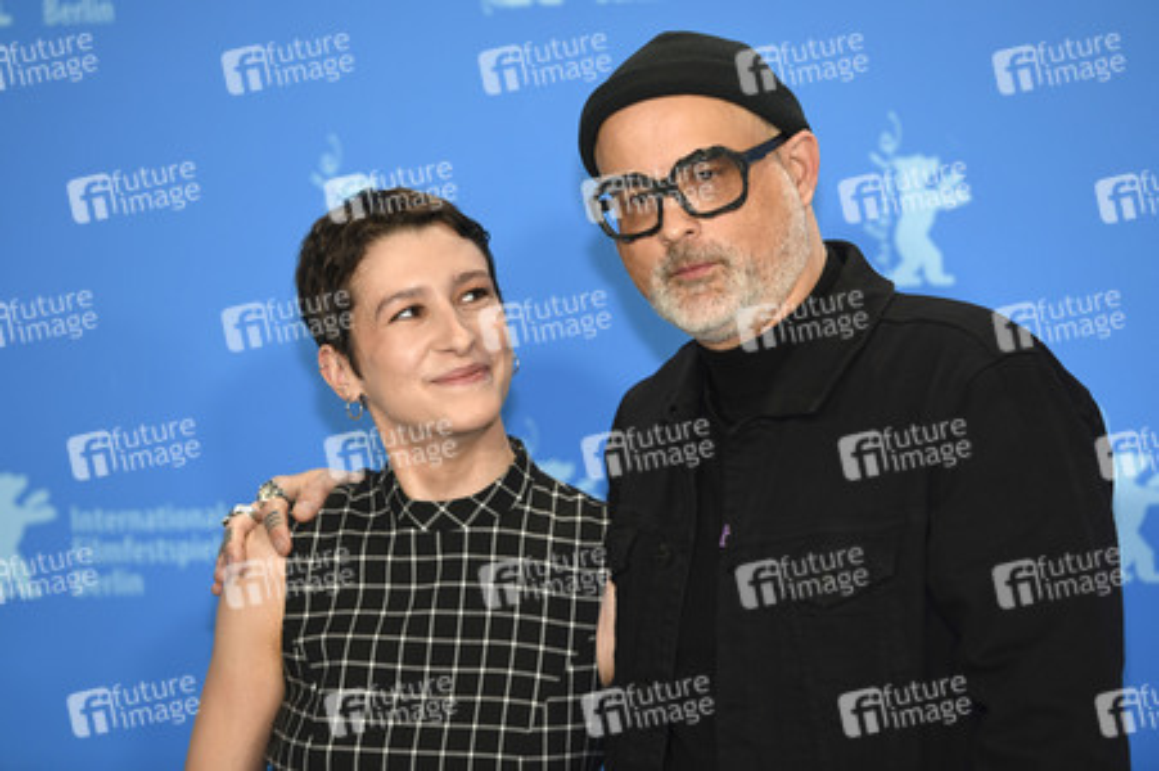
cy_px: 386
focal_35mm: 165
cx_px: 580
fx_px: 5308
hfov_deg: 12.5
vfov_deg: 8.3
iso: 800
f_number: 3.5
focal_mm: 165
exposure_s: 1/320
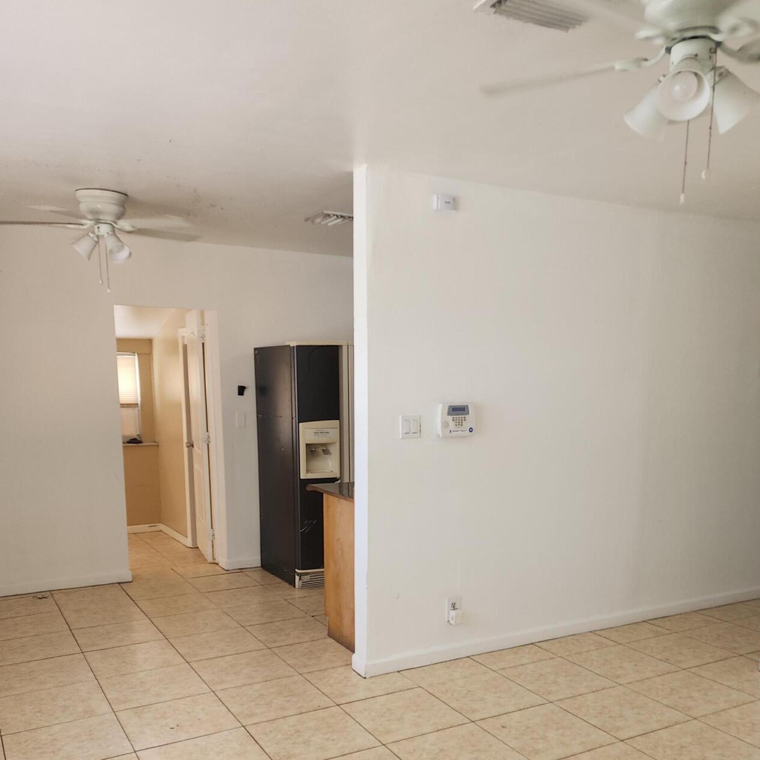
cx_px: 402
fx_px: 795
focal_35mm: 32
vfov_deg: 49.9
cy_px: 526
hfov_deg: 51.1
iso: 25
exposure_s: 1/60
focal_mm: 6.4
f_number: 1.8
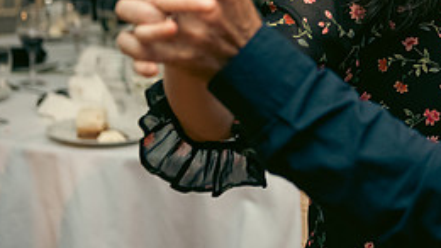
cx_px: 480
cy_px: -62
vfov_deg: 8.3
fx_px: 1695
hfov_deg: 14.5
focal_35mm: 145
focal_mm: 62
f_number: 3.5
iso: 800
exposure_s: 1/160
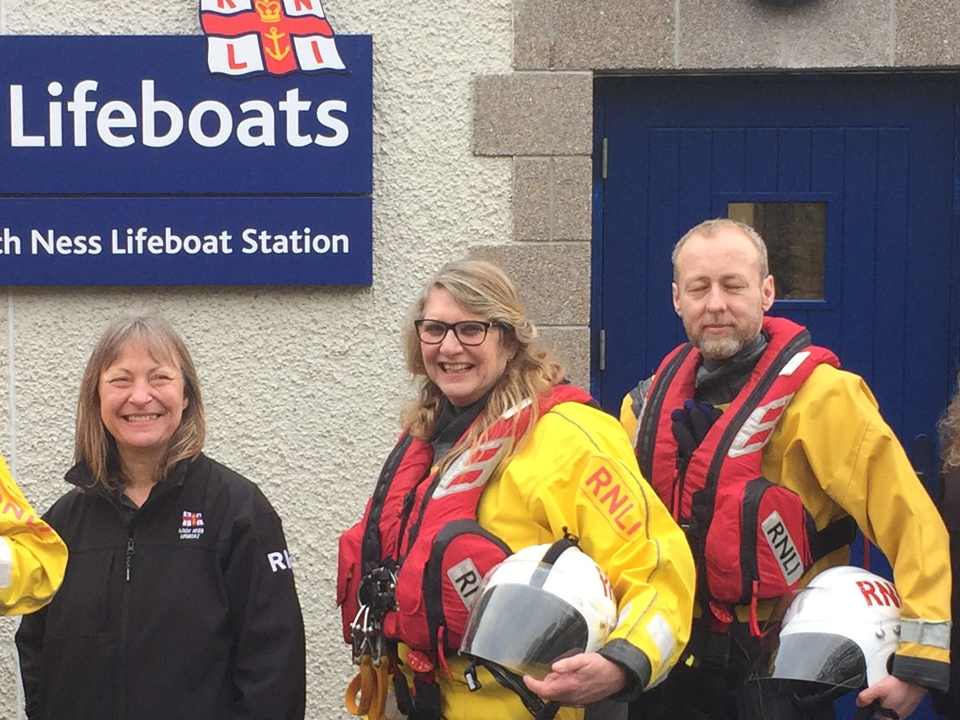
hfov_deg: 23.5
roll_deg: +0.5
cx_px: 376
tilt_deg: -5.5
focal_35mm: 83
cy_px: 472
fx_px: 2302
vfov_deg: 17.7
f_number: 2.2
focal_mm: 4.15
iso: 32
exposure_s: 1/211
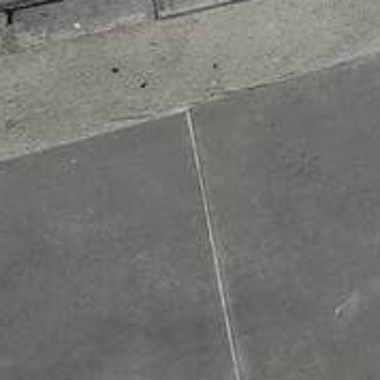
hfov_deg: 17.4
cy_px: -621
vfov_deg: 12.6
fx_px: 1155
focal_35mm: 93
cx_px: 504
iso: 50
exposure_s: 1/836
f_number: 2.2
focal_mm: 2.2
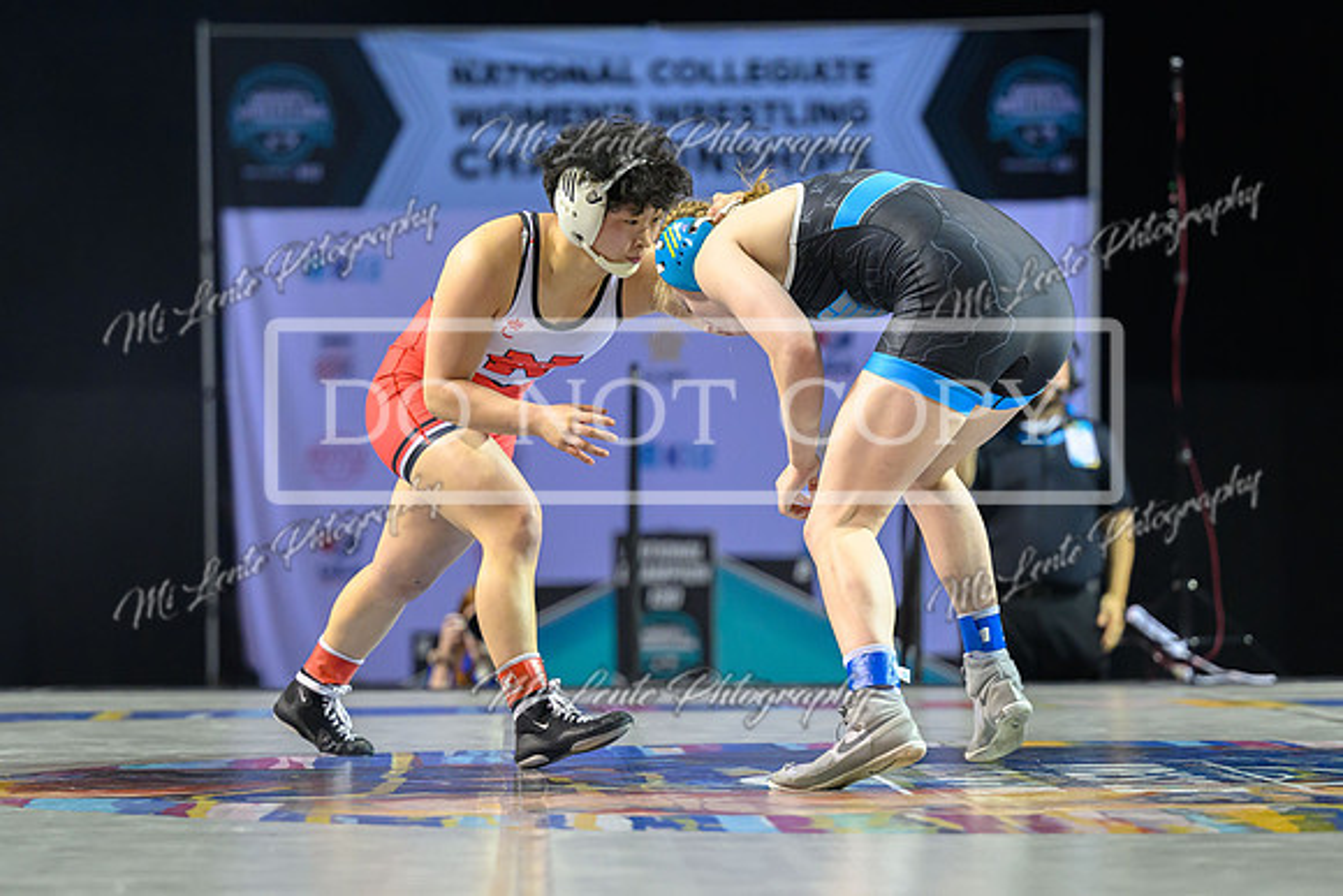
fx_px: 5001
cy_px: 393
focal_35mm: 134
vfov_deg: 10.2
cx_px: 652
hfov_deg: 15.3
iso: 4000
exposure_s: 1/800
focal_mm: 105
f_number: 2.8
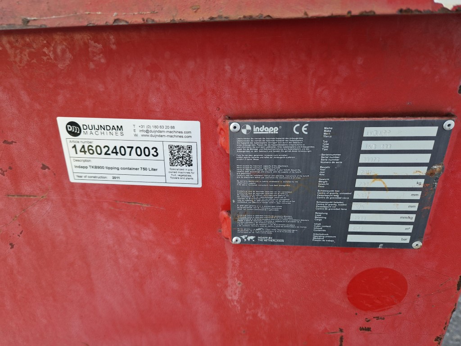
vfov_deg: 58.9
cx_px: 230
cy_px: 173
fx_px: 306
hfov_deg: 73.9
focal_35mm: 23
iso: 50
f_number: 1.8
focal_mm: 5.4
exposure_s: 1/180
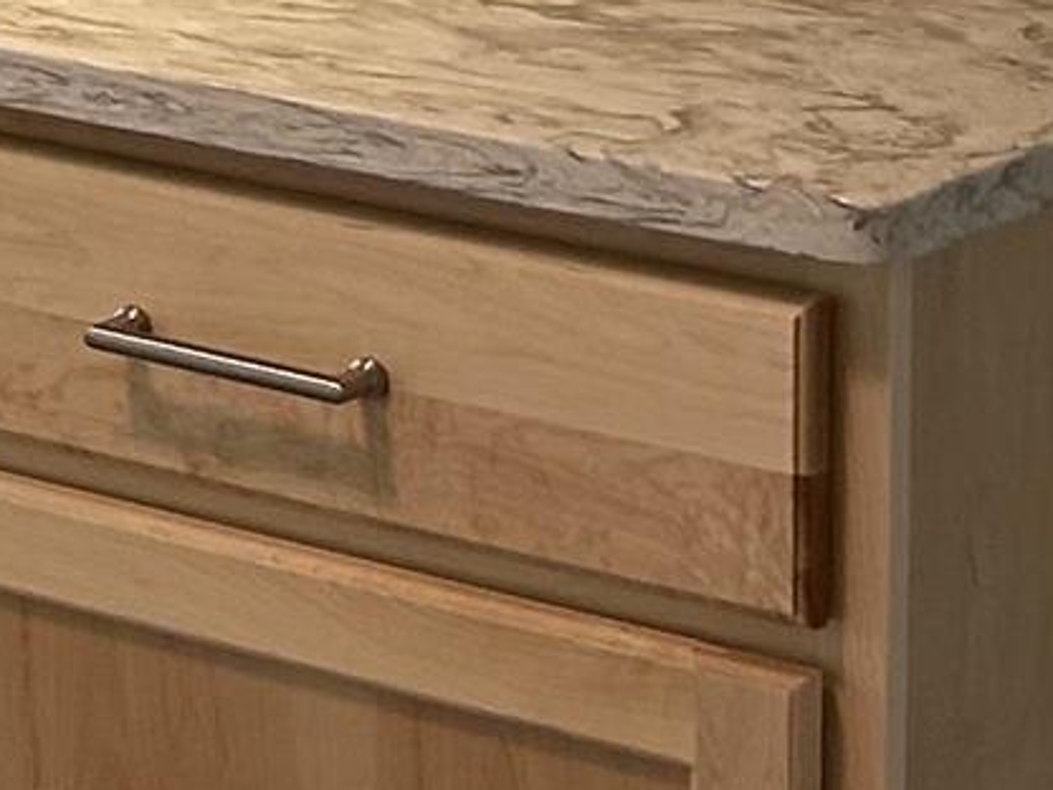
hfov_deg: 9.6
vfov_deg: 7.5
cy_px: -560
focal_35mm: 192
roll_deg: +1.4
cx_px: -1121
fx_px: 5841
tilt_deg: -7.0
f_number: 1.5
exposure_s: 1/120
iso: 80
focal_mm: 5.7
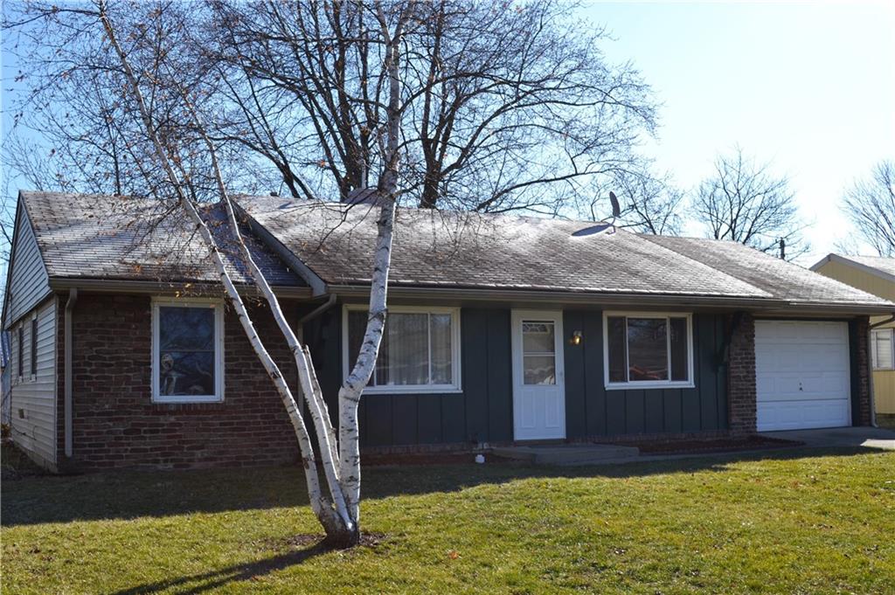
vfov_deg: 39.9
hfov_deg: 57.3
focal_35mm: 33
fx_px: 820
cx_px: 448
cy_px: 298
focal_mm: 22
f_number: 7.1
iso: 100
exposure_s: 1/200
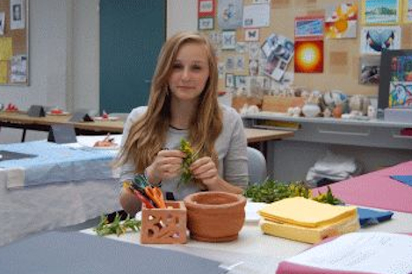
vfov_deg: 25.2
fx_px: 613
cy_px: 119
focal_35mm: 54
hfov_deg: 37.1
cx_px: 190
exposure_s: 1/80
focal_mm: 31
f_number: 4.5
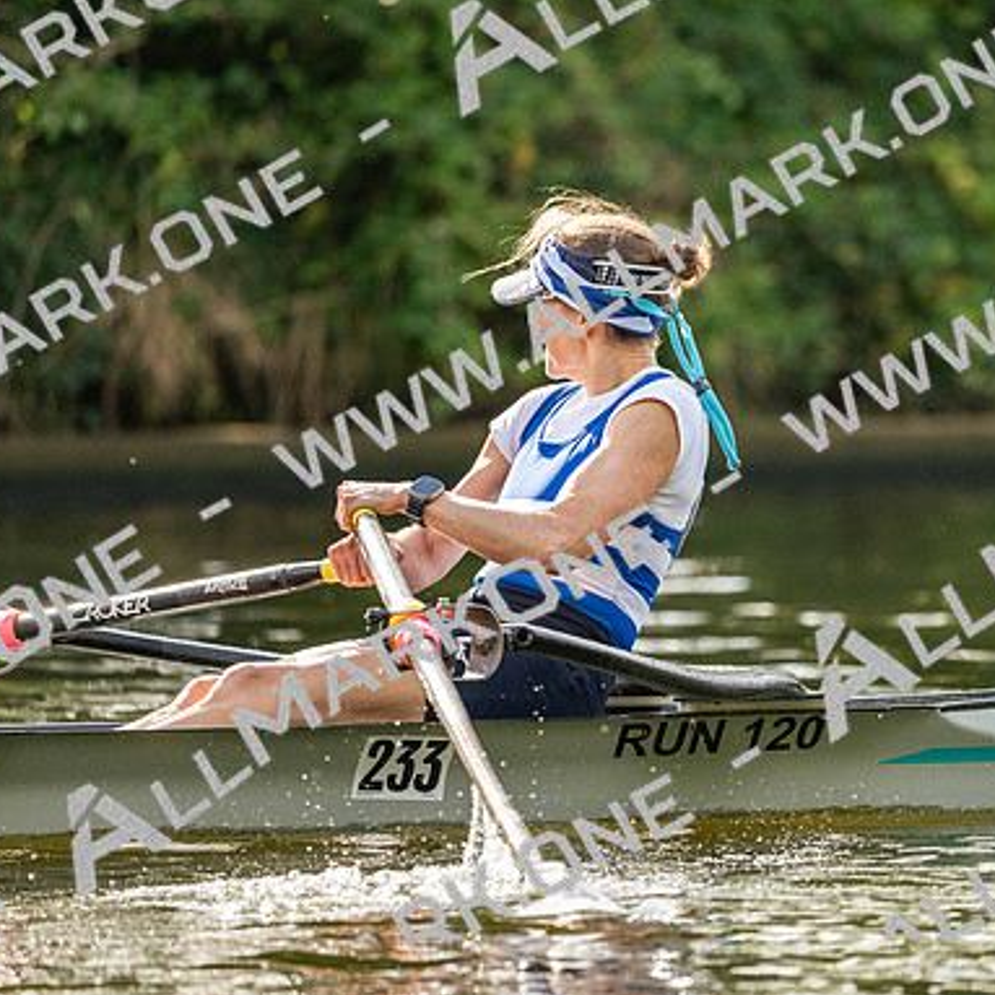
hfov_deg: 3.4
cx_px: 592
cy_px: 496
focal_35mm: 514
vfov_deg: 3.4
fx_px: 16715
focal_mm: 400
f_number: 4.5
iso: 1400
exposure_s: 1/2500
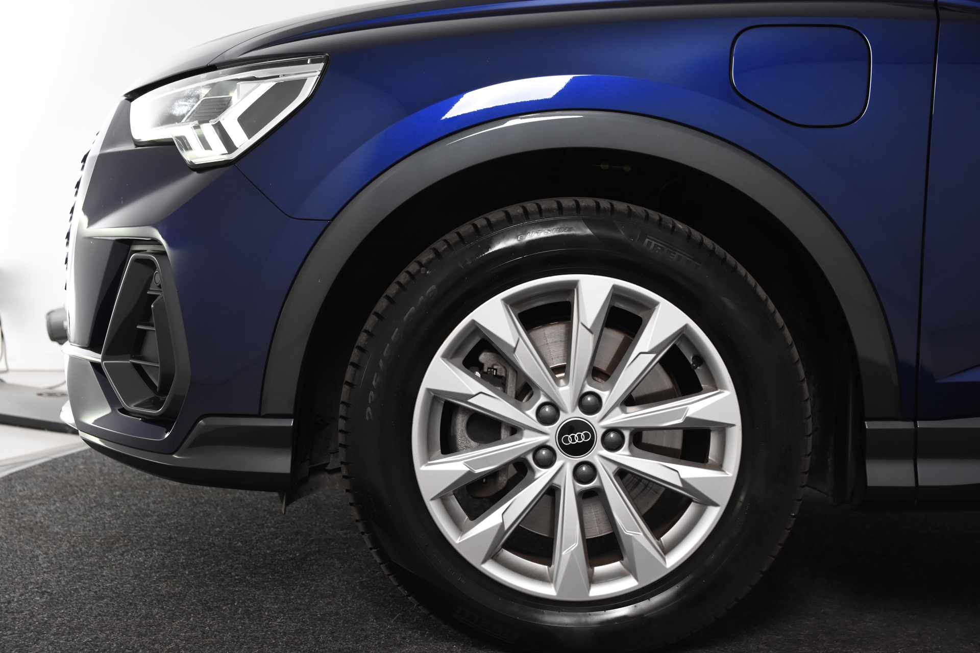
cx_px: 490
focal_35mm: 60
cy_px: 326
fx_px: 1633
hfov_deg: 33.4
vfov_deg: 22.6
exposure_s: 1/100
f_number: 5
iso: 1600
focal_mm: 40
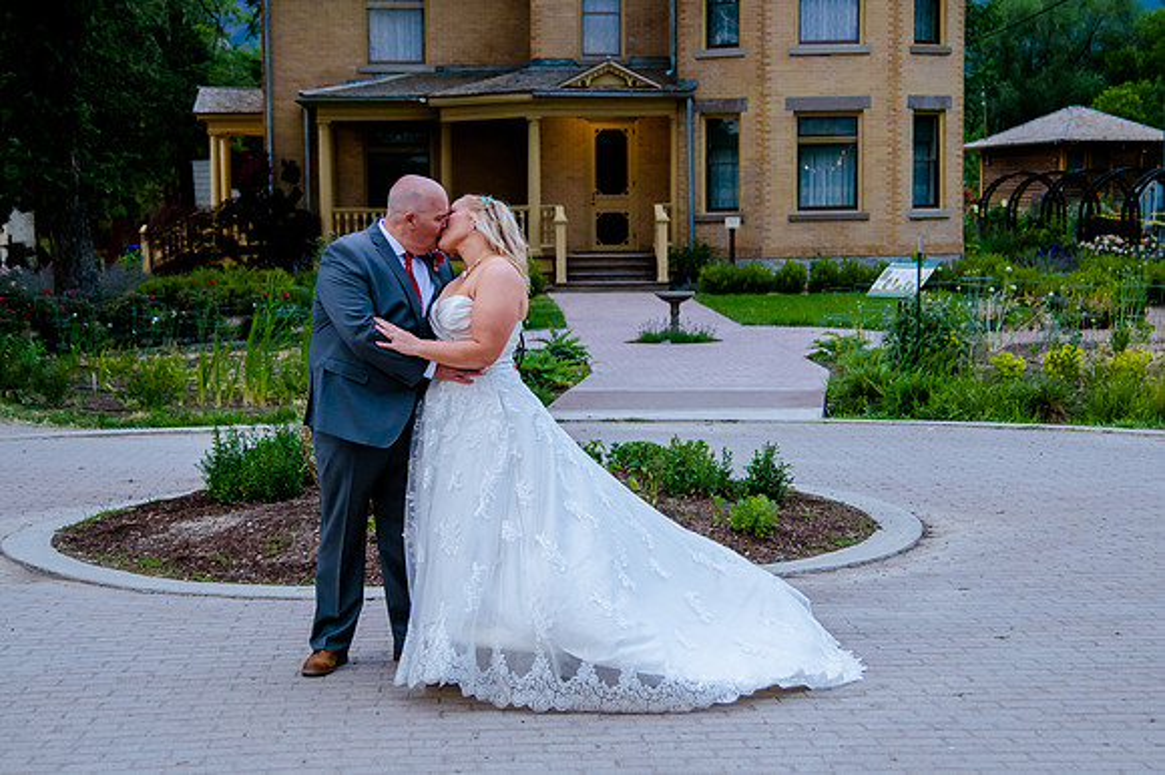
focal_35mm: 68
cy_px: 354
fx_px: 2190
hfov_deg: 29.8
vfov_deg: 20.1
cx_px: 568
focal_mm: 52
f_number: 4
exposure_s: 1/400
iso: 2000
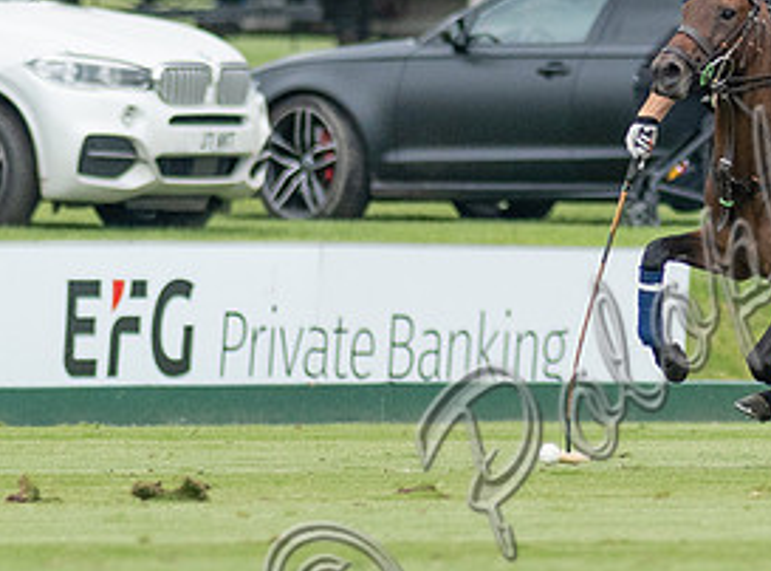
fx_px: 41649
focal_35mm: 1879
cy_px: 443
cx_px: 746
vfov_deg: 0.8
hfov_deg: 1.1
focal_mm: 300
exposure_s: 1/4000
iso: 640
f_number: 2.8
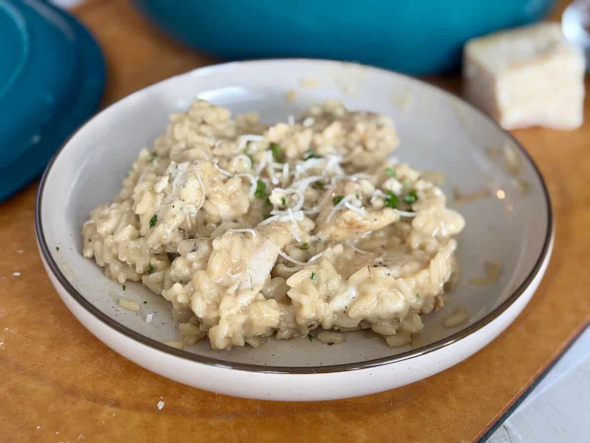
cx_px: 295
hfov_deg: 39.7
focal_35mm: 48
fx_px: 818
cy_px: 222
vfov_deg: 30.3
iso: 125
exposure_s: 1/60
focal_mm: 6.8
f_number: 1.8
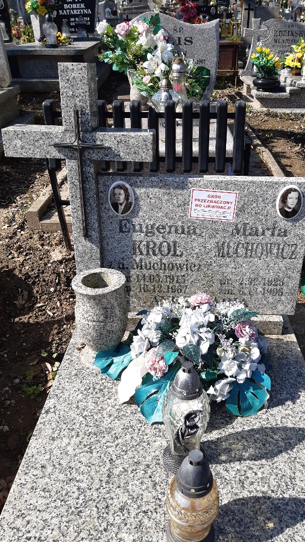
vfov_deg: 66.1
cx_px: 185
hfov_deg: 40.0
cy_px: 269
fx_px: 417
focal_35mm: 29
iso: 40
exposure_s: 1/1429
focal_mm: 3.92
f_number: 1.7
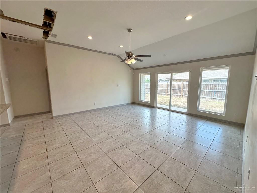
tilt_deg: -7.6
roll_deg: -0.5
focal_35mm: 14
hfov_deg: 102.1
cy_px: 96
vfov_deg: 85.7
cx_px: 128
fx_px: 104
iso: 40
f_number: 2.2
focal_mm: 2.22
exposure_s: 1/120
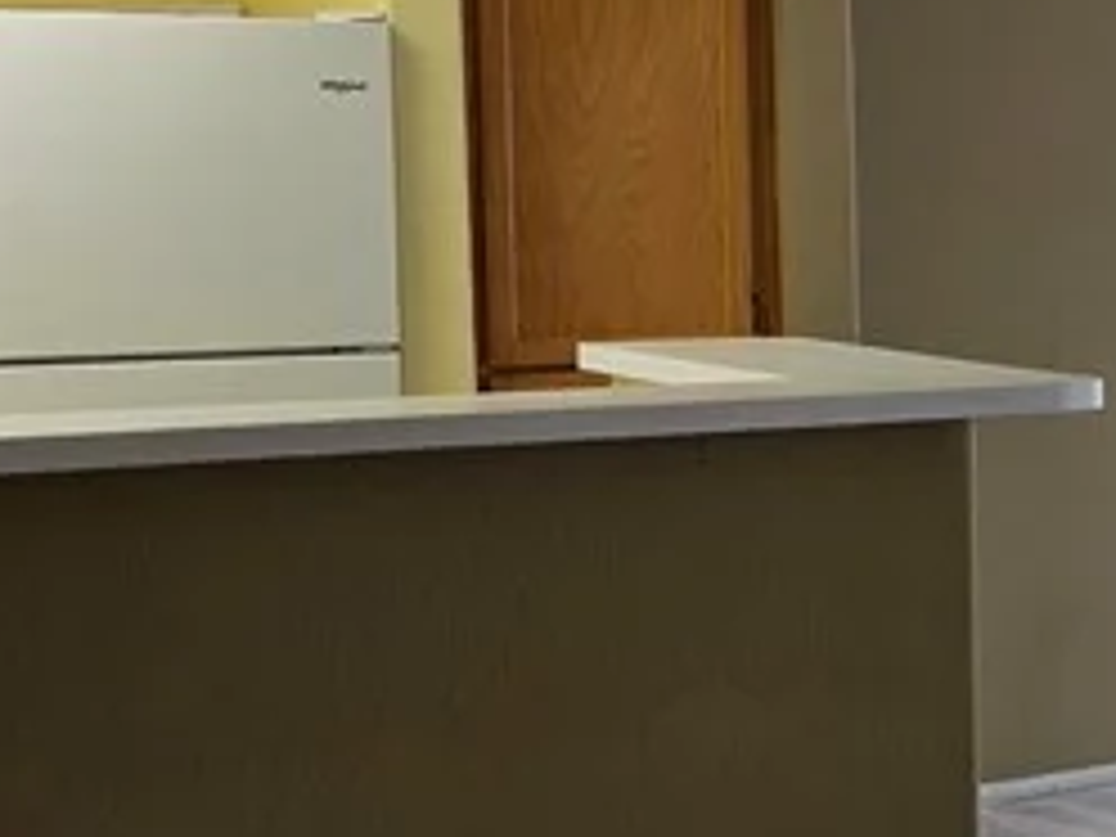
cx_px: 2205
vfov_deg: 15.5
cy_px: 288
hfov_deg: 16.2
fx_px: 3063
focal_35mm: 95
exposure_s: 1/120
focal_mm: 6.3
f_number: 1.7
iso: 50
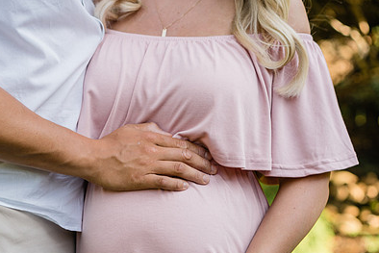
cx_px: 136
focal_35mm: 81
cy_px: 184
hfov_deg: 25.0
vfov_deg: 16.8
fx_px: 853
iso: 100
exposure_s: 1/160
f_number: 2.8
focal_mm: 55
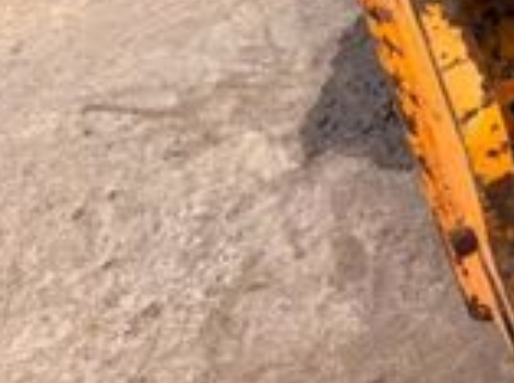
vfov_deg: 14.2
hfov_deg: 17.5
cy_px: -308
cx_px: 910
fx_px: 1363
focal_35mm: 92
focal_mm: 6.76
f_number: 1.78
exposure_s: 1/2525
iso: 80
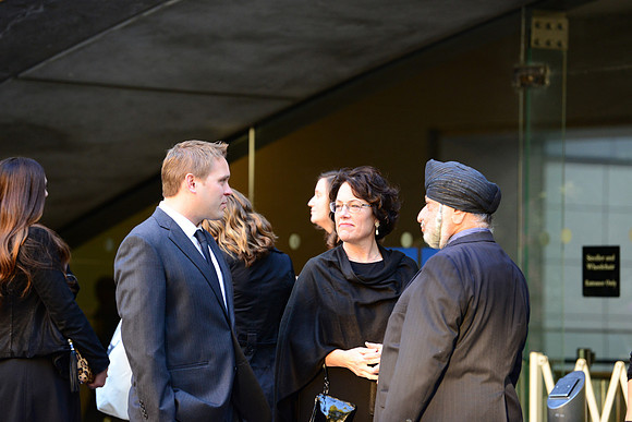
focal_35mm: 185
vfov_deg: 7.4
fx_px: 3248
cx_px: 316
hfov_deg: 11.1
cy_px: 211
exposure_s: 1/160
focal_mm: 185
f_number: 4
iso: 1600
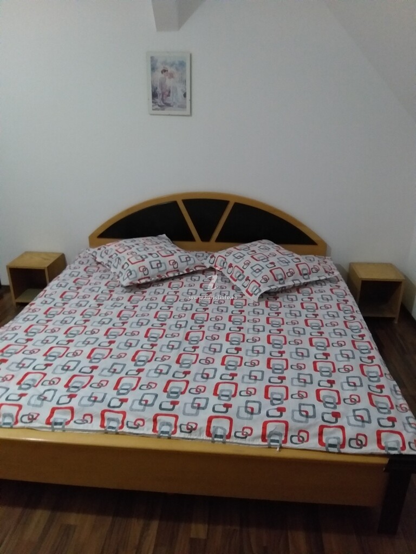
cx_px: 208
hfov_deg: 53.1
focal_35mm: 26
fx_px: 417
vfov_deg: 67.3
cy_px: 277
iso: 500
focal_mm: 3.93
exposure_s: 1/17
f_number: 1.7
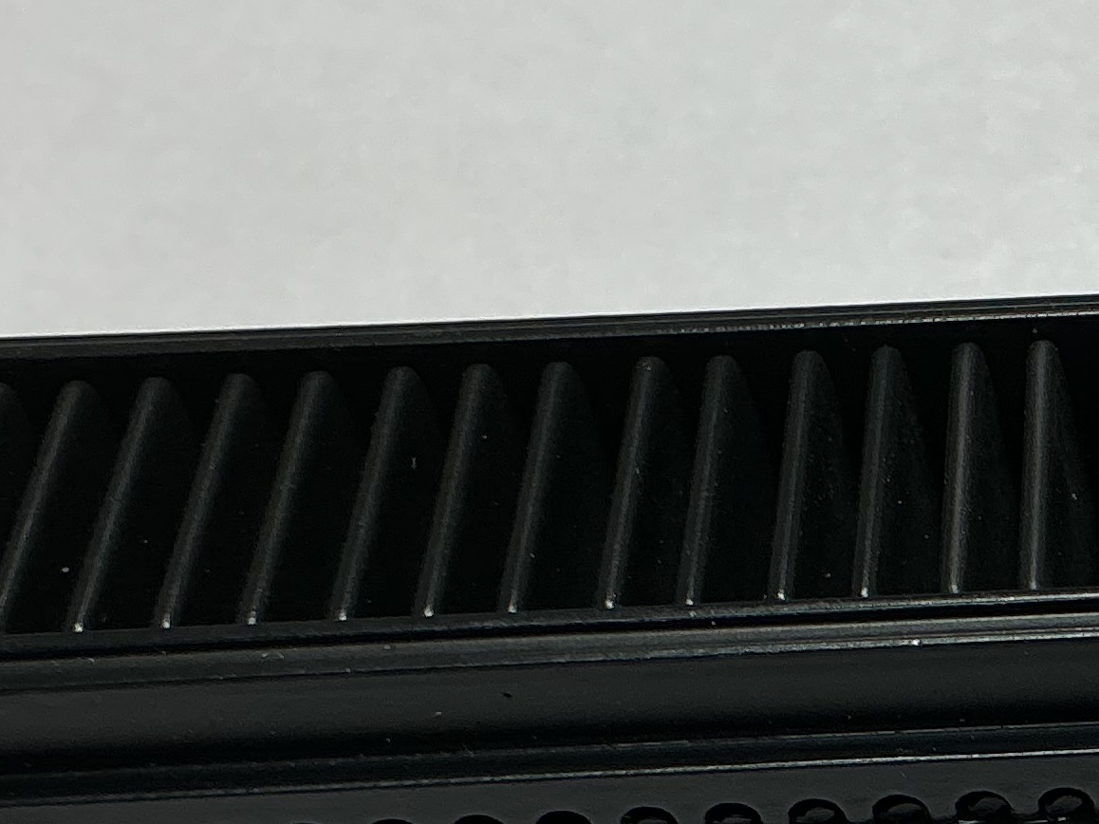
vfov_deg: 14.6
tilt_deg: -60.7
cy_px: 552
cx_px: 1358
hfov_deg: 18.3
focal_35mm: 101
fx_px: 3206
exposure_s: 1/142
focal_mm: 3
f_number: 1.8
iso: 20
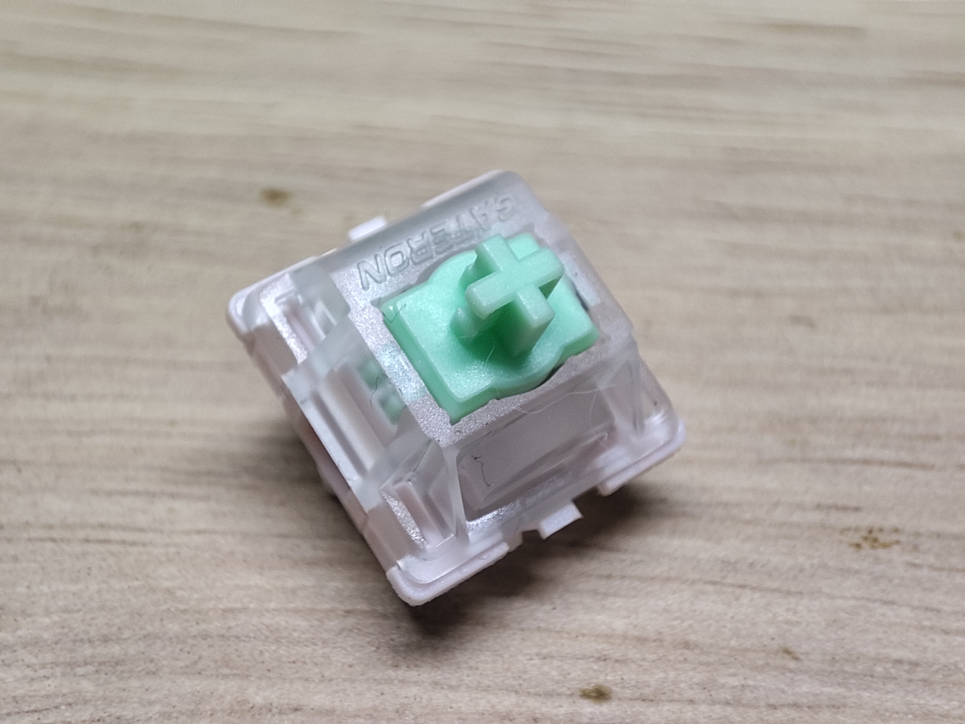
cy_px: 362
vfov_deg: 30.3
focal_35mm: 48
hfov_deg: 39.7
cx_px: 482
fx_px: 1338
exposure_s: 1/50
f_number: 2.4
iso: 96
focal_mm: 4.03
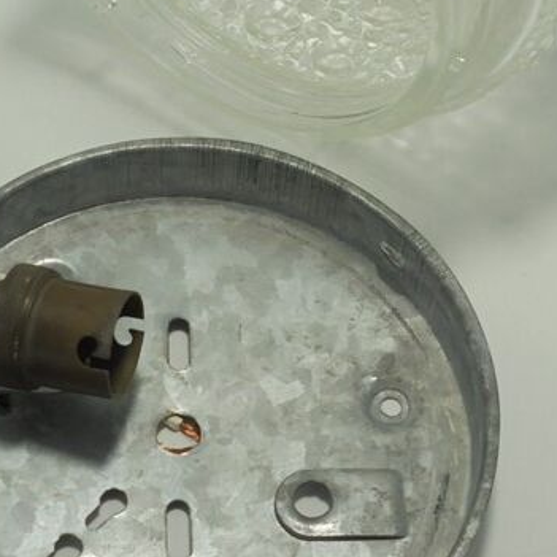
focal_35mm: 77
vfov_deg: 22.2
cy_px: 105
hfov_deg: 22.5
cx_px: 263
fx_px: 1402
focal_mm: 6.1
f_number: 4
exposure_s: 1/125
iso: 100
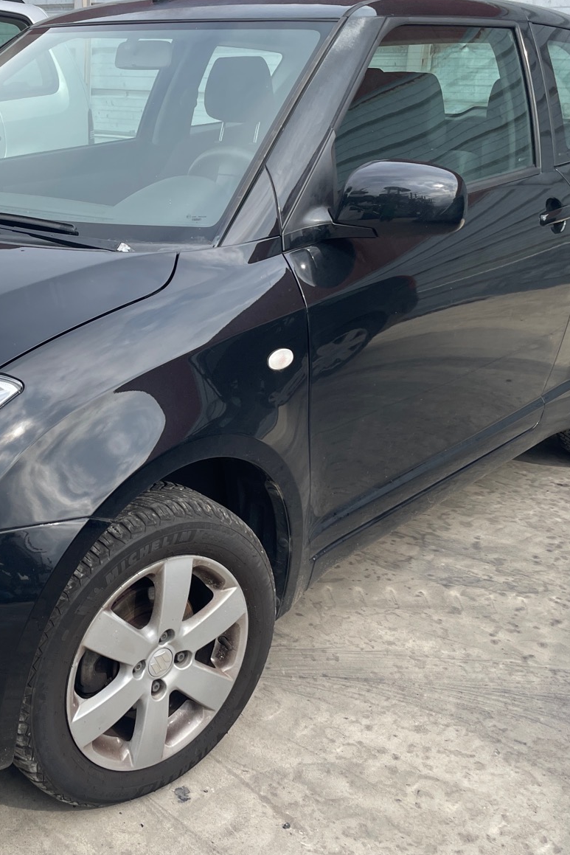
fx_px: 997
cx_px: 69
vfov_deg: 46.3
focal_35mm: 42
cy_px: 388
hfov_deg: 30.6
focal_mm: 4.2
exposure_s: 1/1667
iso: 32
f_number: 1.6
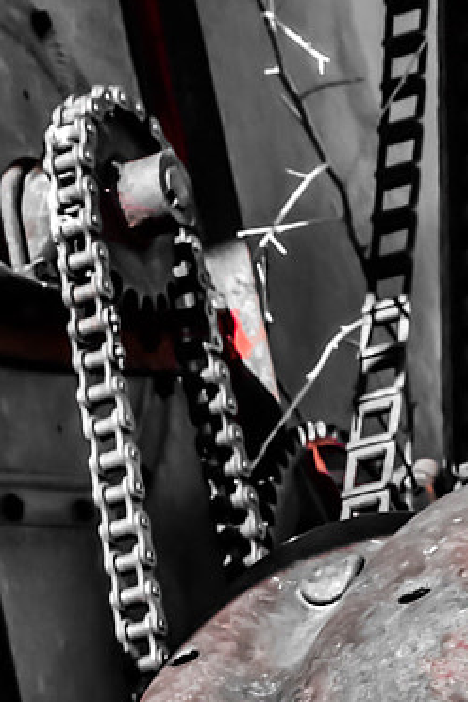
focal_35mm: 129
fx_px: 2515
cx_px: -248
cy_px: 1002
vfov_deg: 14.9
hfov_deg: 10.3
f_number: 10
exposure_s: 1/250
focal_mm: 20
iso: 360
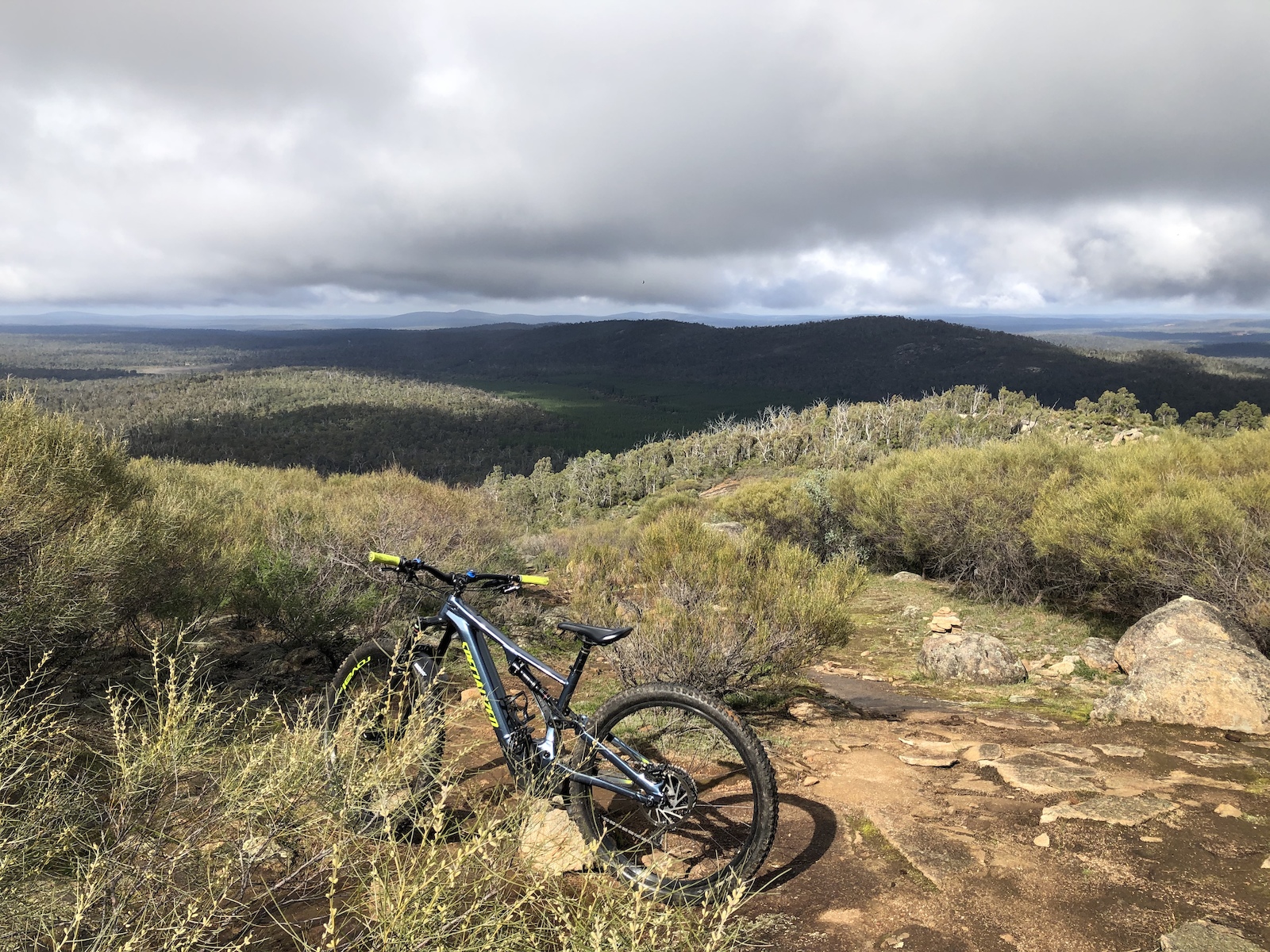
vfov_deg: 49.7
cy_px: 476
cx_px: 635
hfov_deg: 63.4
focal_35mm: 28
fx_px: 1027
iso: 20
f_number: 1.8
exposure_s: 1/1499
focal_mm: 3.99
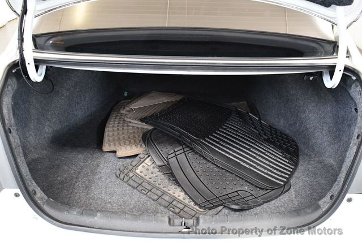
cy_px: 121
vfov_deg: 36.9
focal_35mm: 36
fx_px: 362
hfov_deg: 53.1
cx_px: 181
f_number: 3.5
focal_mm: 18
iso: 3200
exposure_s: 1/80
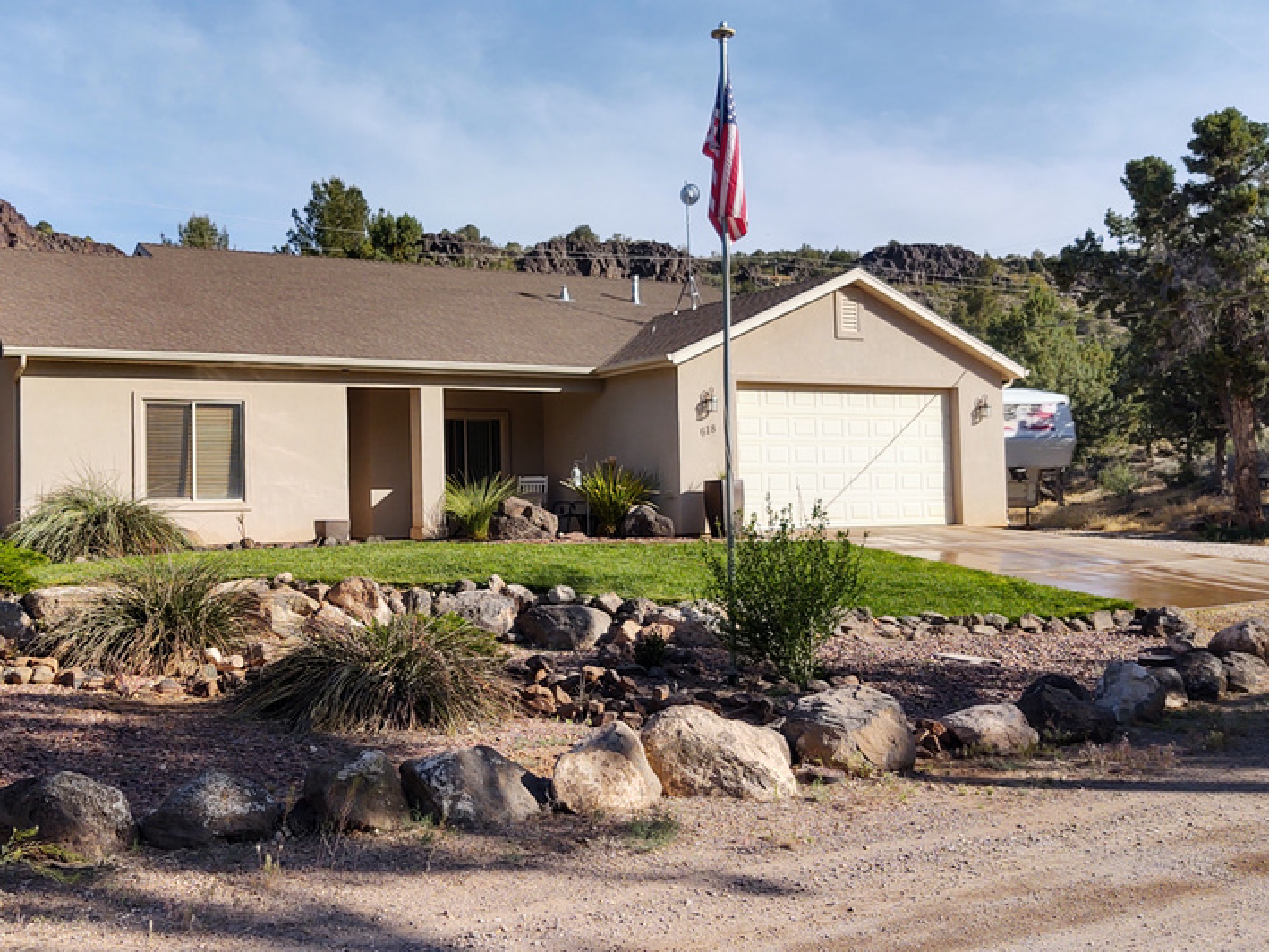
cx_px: 467
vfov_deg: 36.8
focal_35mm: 39
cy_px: 460
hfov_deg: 47.4
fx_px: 1430
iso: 100
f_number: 1.7
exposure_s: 1/4140
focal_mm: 4.75
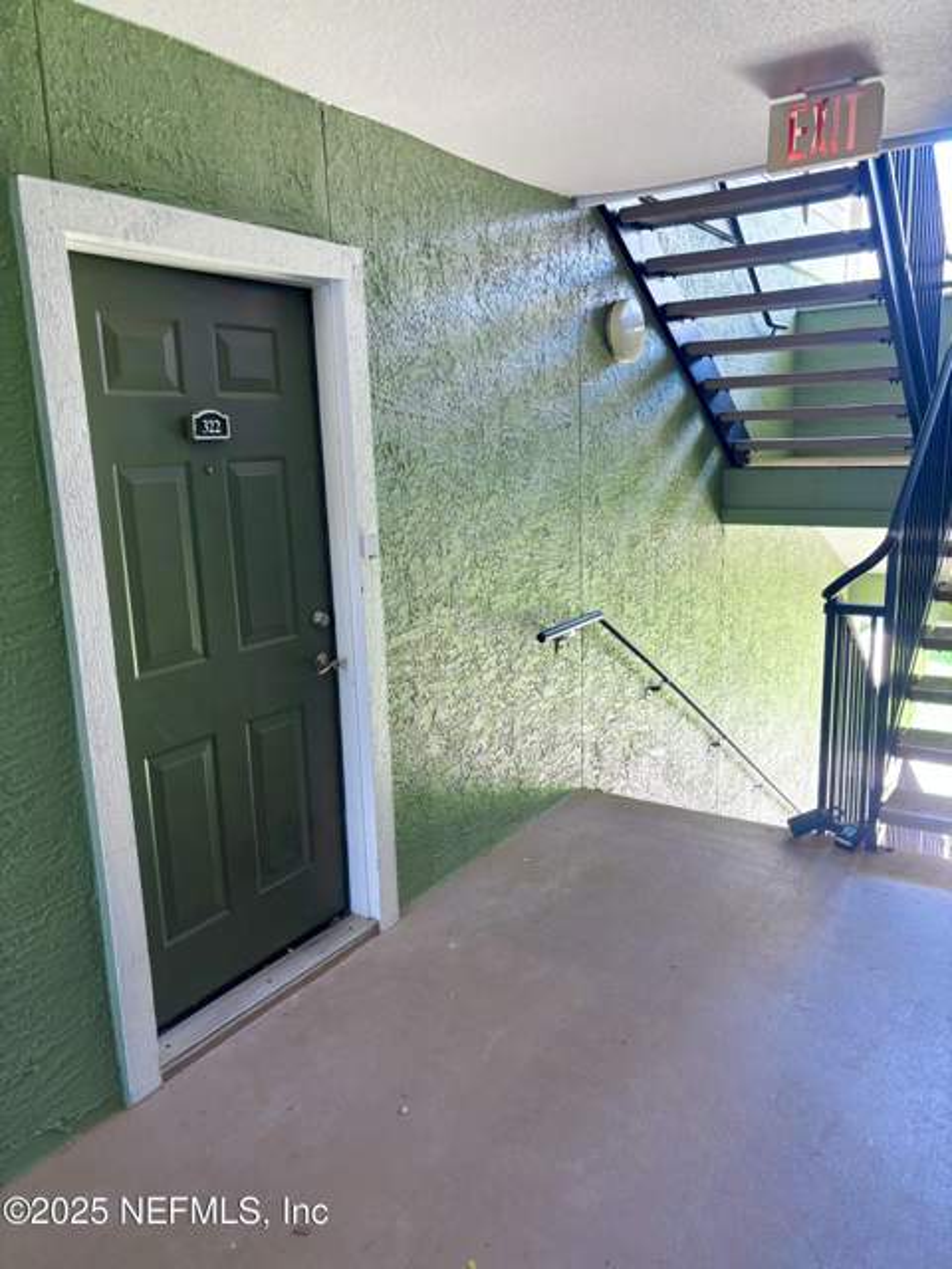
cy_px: 634
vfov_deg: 67.3
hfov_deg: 53.1
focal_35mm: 26
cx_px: 476
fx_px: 953
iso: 80
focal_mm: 5.96
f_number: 1.6
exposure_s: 1/60
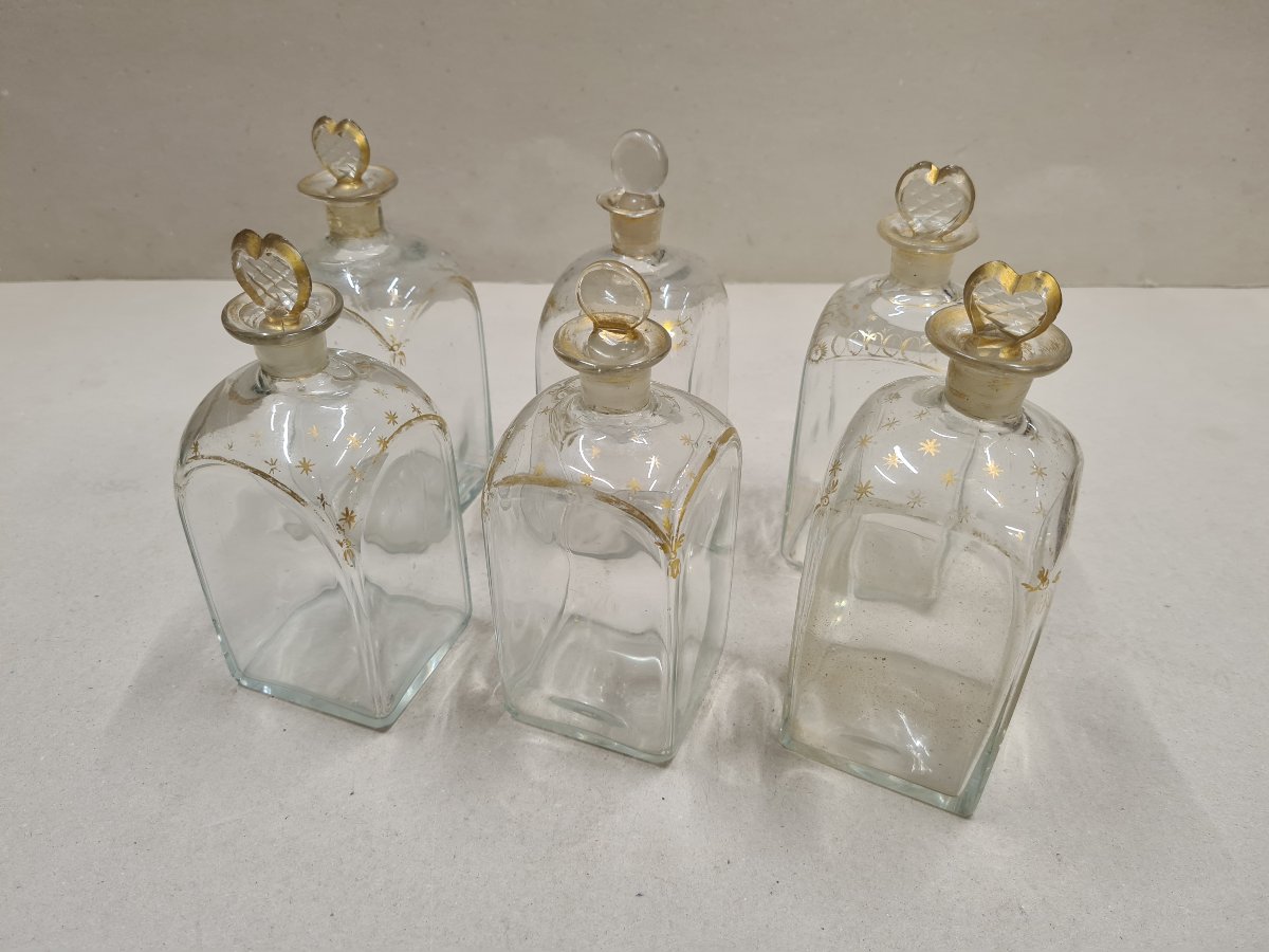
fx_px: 953
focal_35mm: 26
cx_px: 634
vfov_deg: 53.1
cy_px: 476
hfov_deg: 67.3
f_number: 1.8
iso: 100
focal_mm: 5.4
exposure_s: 1/50
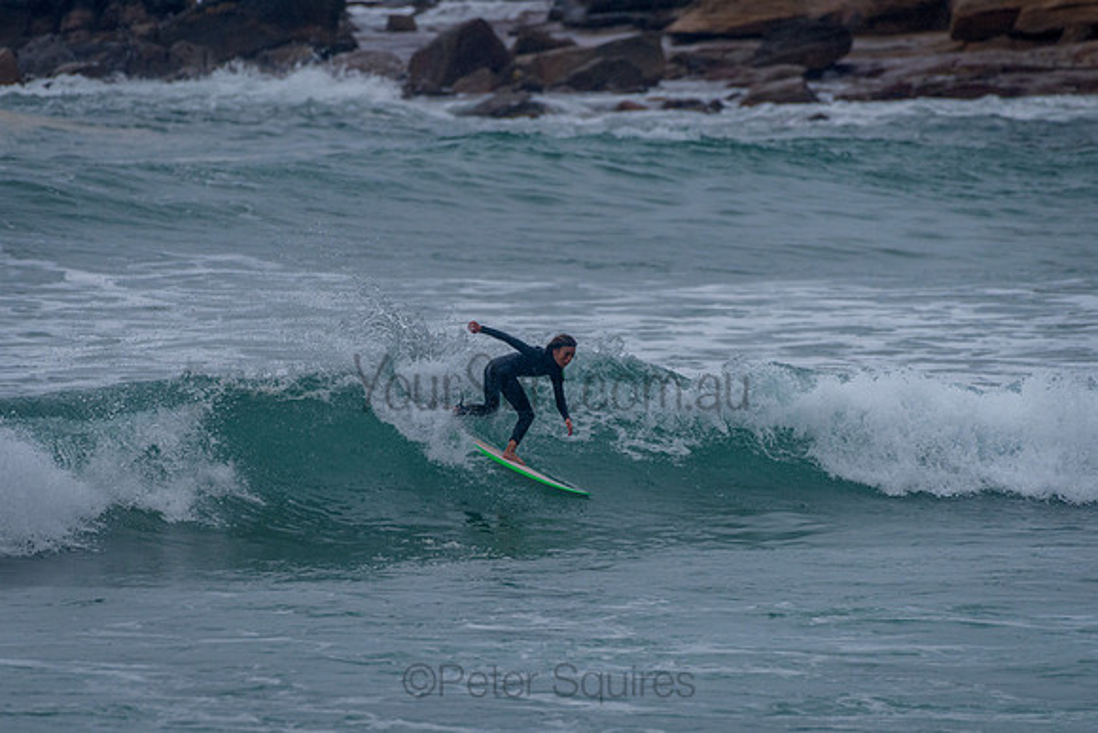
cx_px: 504
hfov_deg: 3.4
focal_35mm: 613
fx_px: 18685
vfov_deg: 2.2
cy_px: 449
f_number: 5.6
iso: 400
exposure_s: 1/2000
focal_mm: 500
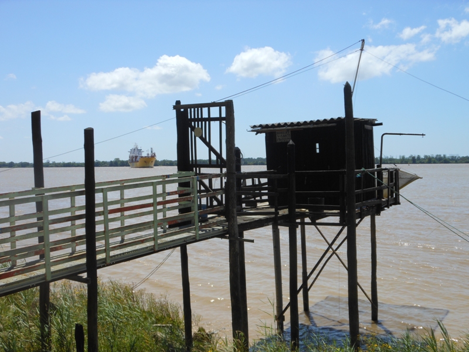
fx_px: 583
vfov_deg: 33.6
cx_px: 234
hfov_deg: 43.9
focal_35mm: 43
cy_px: 176
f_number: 3.8
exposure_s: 1/1250
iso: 80
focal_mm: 7.7
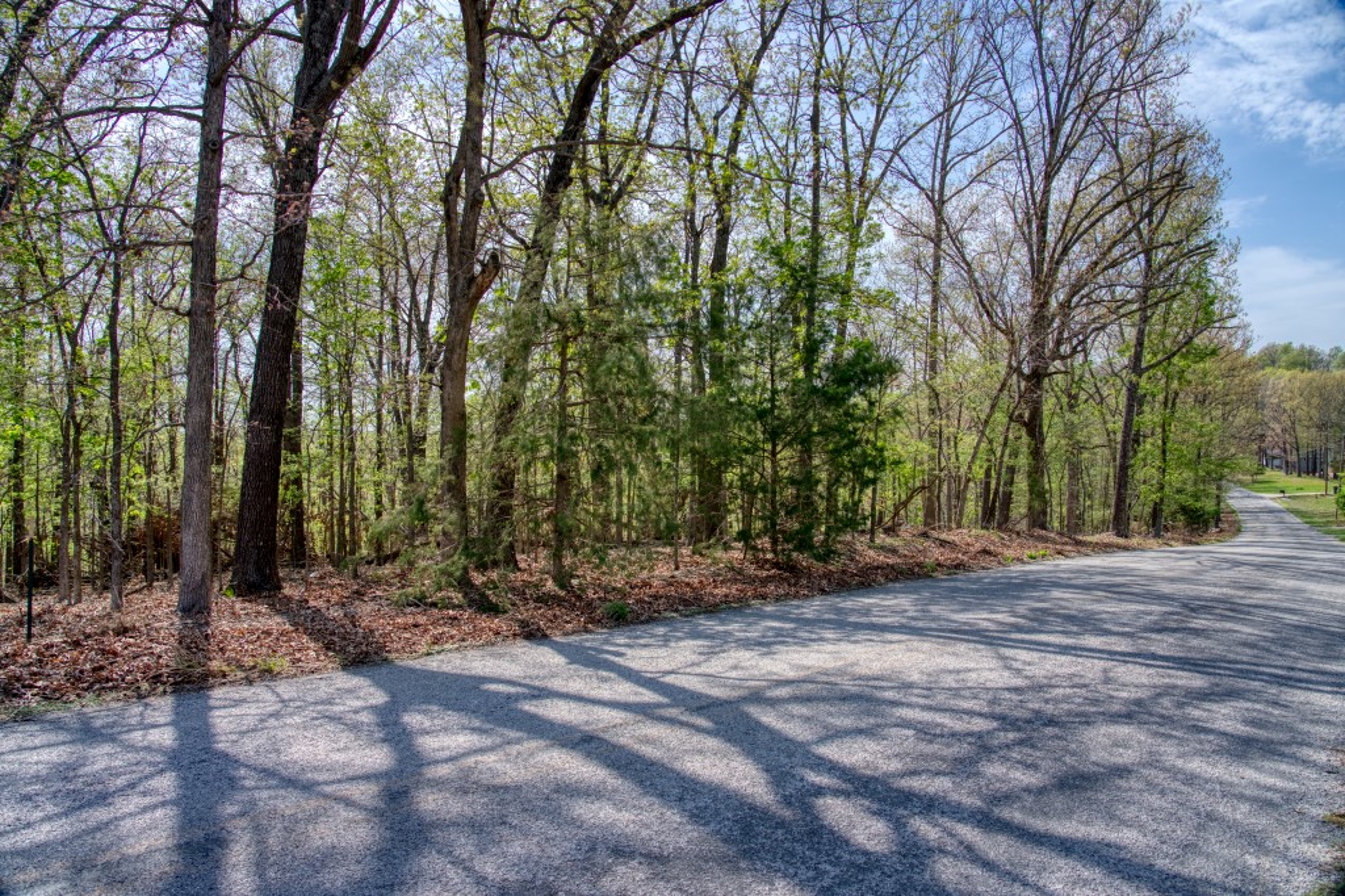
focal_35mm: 24
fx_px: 896
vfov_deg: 53.1
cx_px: 672
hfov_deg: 73.8
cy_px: 448
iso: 100
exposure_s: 1/60
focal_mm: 24
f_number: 4
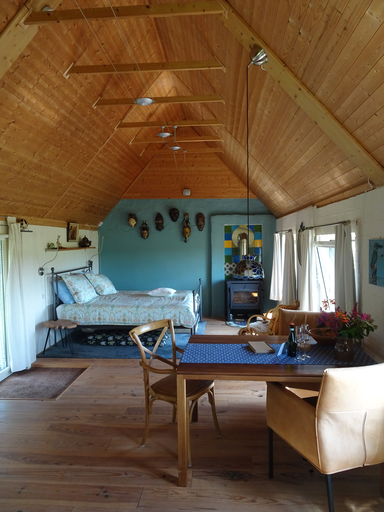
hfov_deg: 56.8
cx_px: 192
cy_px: 256
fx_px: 355
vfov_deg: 71.6
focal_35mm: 24
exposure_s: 1/30
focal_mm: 4.1
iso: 160
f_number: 3.5
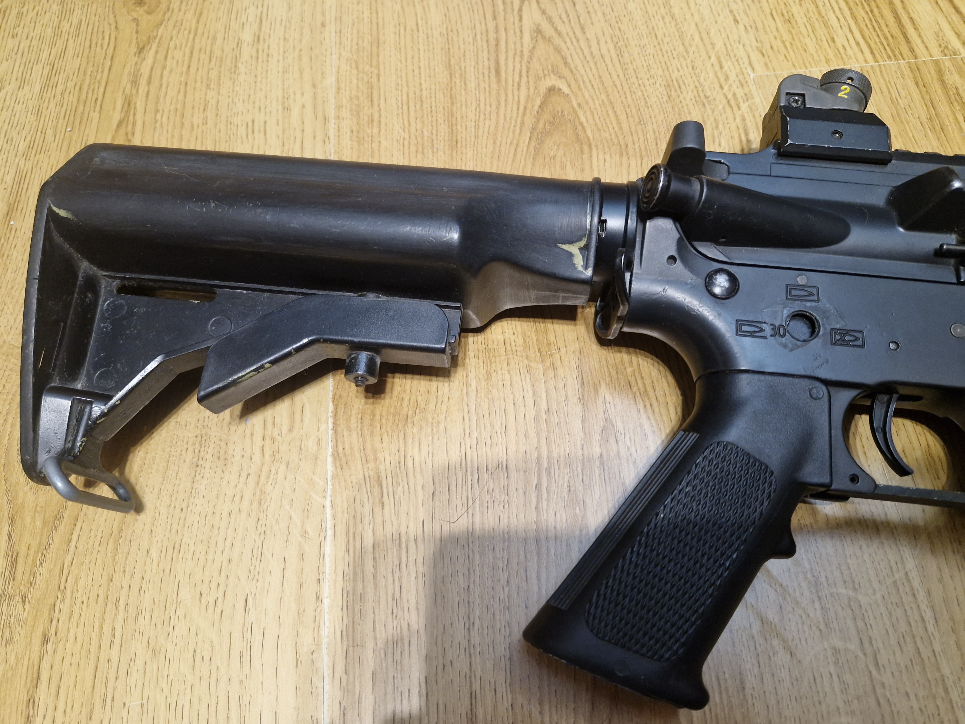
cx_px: 482
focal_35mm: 23
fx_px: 641
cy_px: 362
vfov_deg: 58.9
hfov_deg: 73.9
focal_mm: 5.54
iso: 640
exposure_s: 1/50
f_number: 1.8
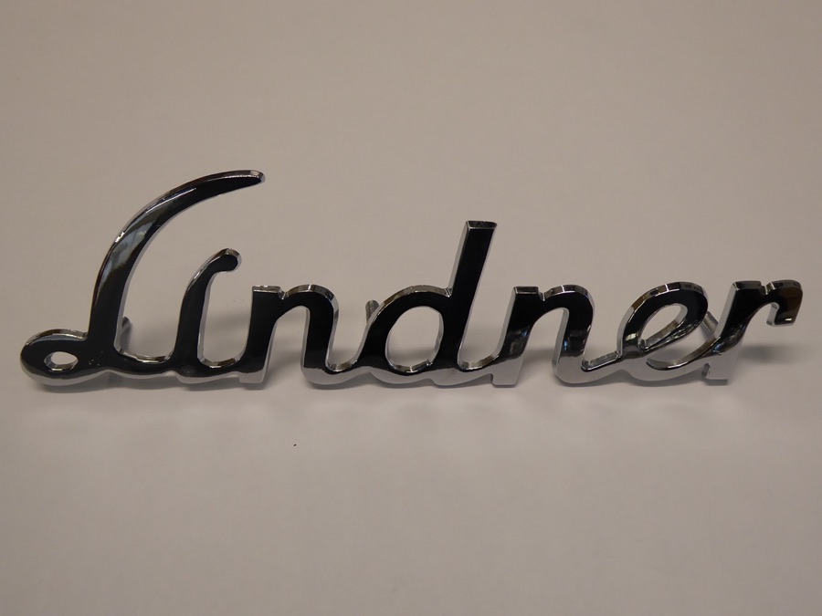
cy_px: 308
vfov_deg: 39.7
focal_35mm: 36
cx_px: 411
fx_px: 855
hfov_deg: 51.4
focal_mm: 6.3
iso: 200
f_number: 3.7
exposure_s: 1/60
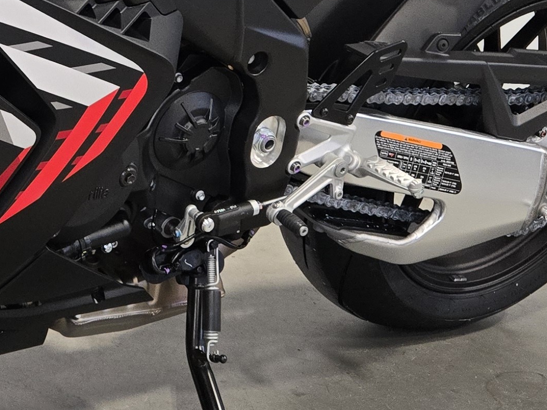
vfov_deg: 16.5
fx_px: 1375
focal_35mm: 87
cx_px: -51
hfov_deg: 21.4
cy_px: -42
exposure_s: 1/120
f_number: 1.8
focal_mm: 5.4
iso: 250
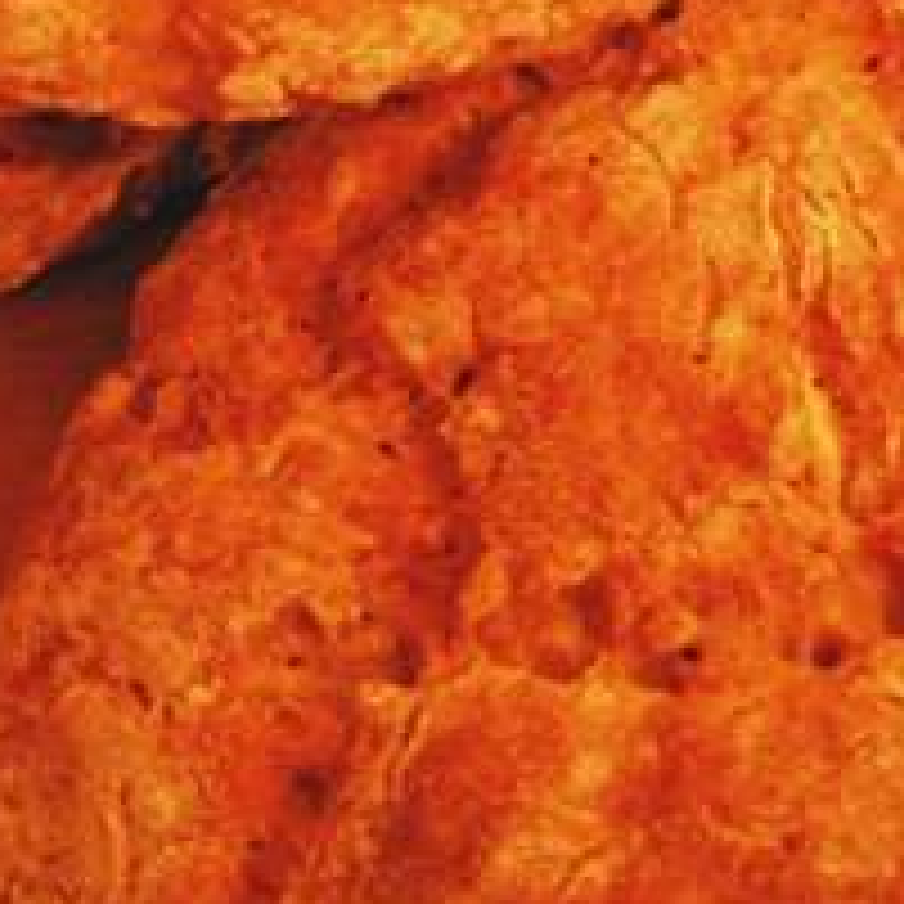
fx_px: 2807
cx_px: 576
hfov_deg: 18.3
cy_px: -256
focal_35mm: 95
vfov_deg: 17.2
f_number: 2.8
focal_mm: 6.3
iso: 200
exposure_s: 1/8
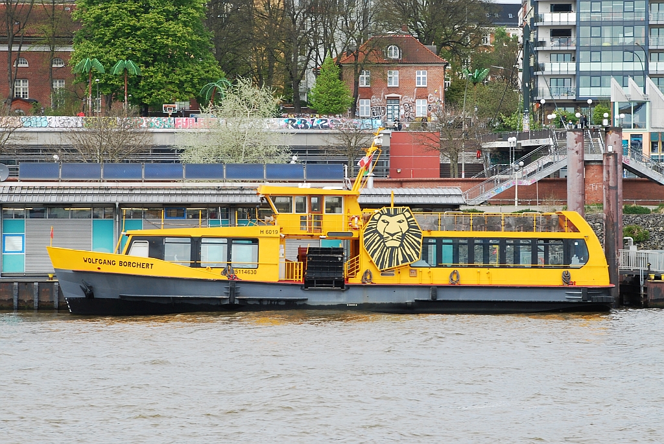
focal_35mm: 120
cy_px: 222
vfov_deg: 11.4
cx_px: 332
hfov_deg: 17.0
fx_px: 2215
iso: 200
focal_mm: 80
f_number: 10
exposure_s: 1/200
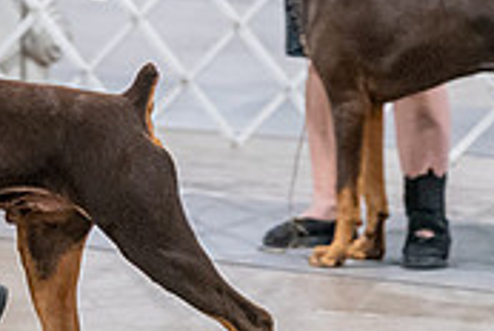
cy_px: 61
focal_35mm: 425
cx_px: -188
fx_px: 5842
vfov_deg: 3.2
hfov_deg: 4.8
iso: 6400
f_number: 3.2
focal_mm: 127
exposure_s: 1/320
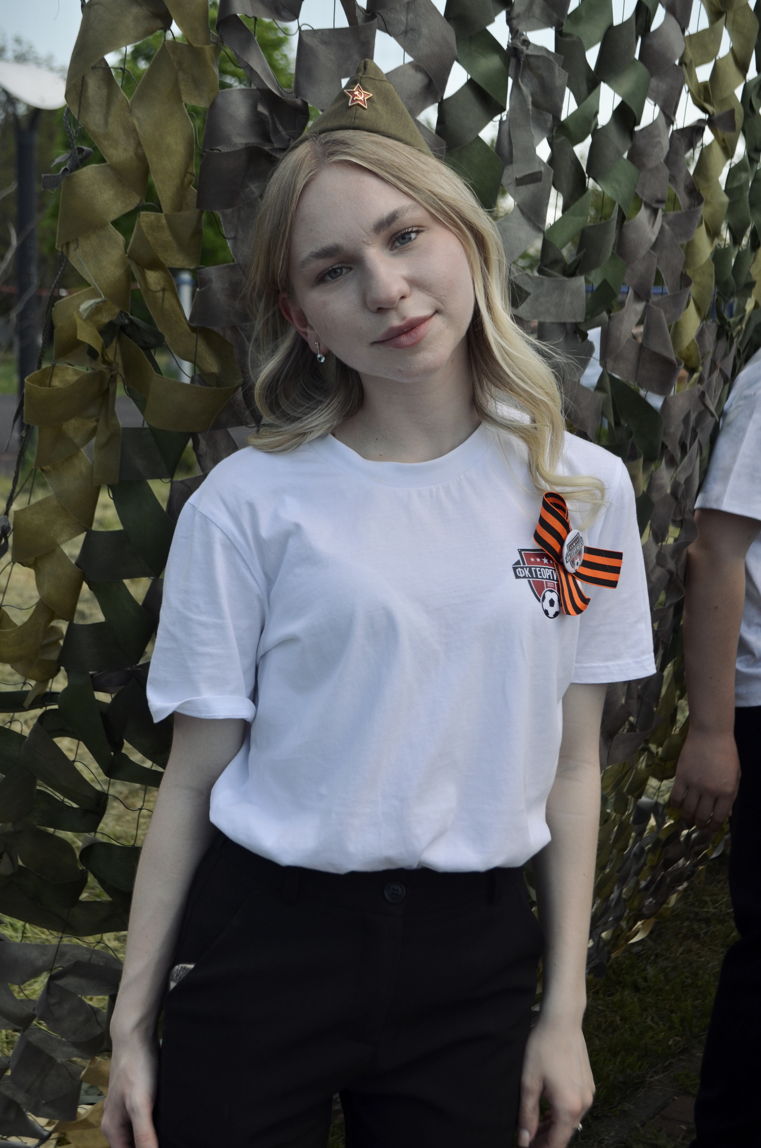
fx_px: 1624
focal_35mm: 51
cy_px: 574
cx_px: 380
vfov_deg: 39.0
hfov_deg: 26.4
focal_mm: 34
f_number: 5
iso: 400
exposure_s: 1/1250
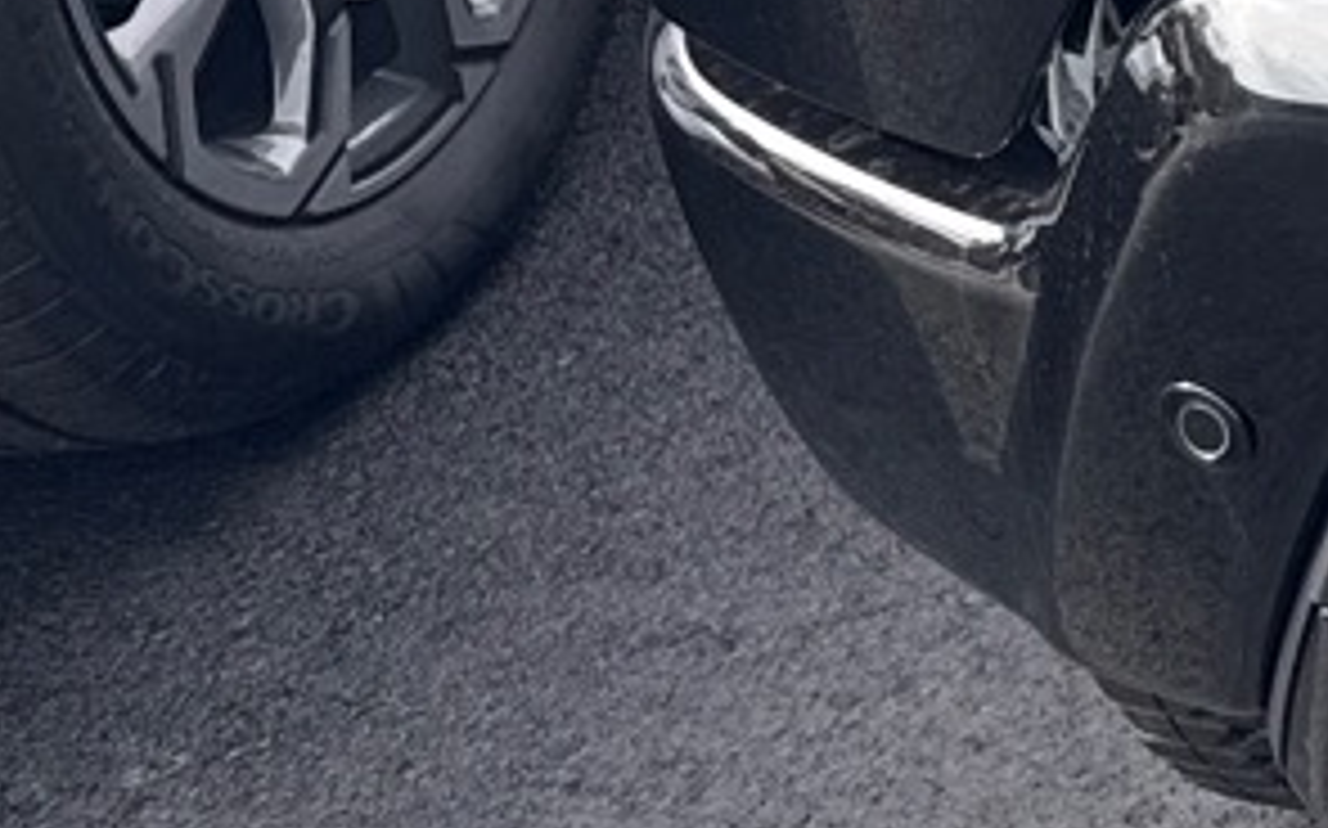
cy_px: -1044
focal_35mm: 138
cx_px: 3493
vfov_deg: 8.7
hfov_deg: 11.5
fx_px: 4992
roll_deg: +0.0
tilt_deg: -14.1
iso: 80
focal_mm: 6.76
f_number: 1.78
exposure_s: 1/822
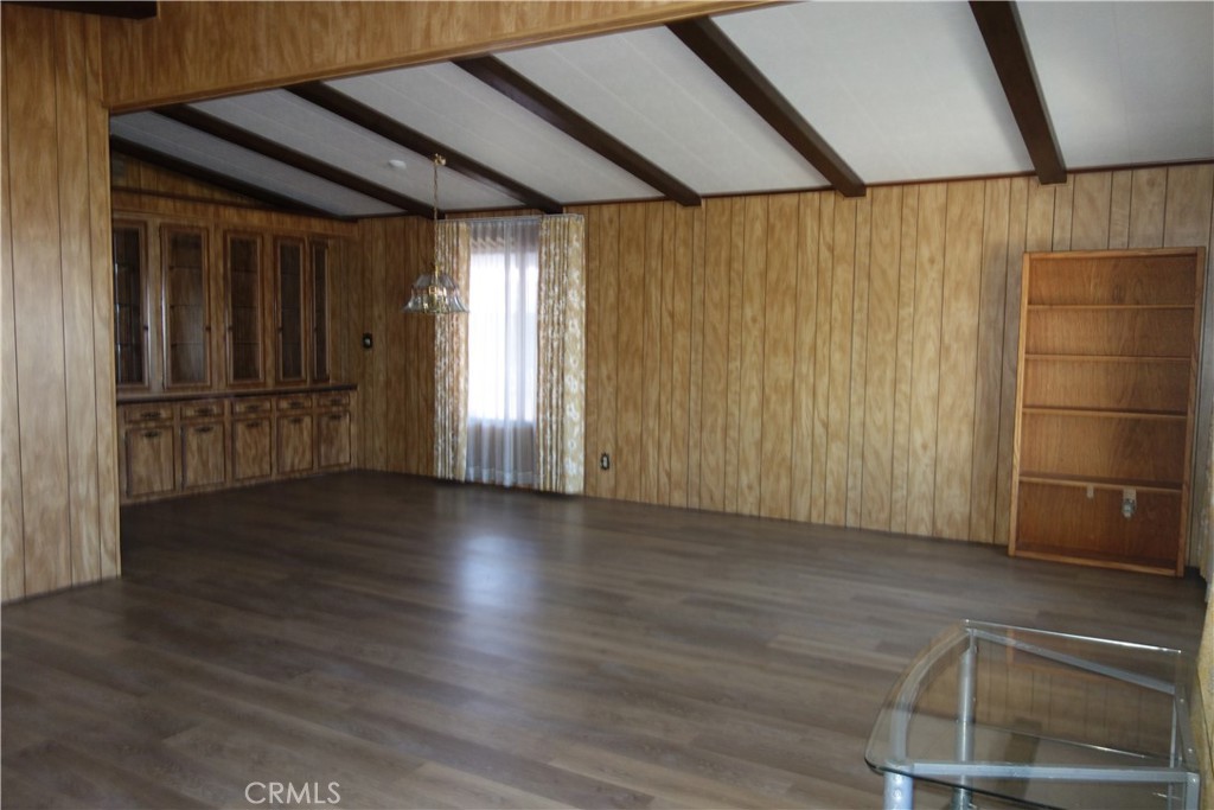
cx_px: 607
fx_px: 944
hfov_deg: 65.5
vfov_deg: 46.4
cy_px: 405
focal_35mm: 28
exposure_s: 1/30
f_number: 1.8
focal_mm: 10.4
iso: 320
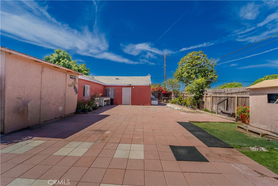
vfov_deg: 81.2
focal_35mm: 14
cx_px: 139
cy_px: 93
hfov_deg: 104.2
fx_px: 108
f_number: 6.3
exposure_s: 1/2000
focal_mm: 14
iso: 100
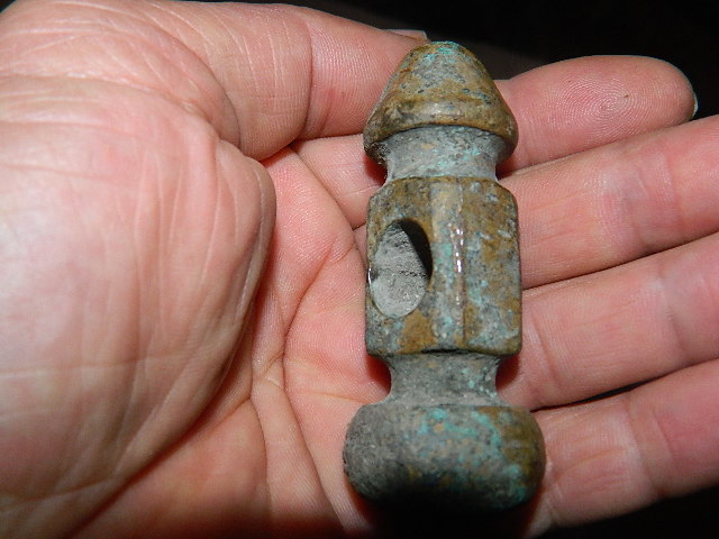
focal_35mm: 35
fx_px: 727
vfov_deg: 40.7
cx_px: 360
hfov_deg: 52.6
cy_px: 270
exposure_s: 1/40
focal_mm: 6.2
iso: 200
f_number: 9.4
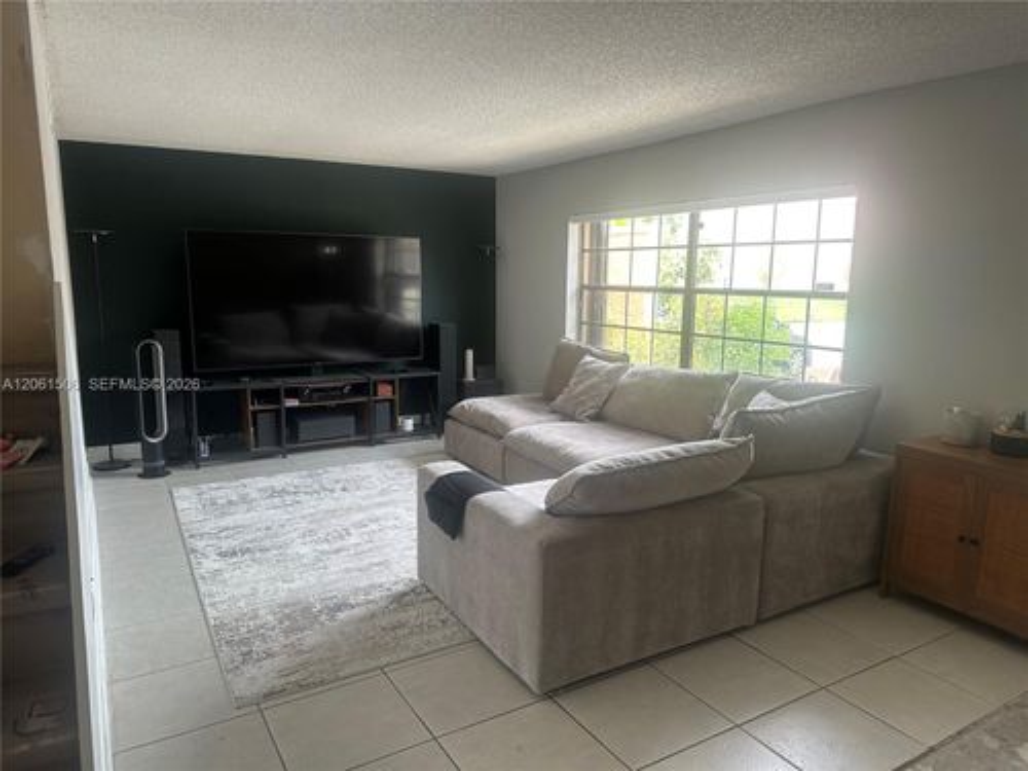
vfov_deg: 56.8
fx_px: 713
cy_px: 386
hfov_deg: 71.6
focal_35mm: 24
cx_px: 514
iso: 80
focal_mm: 6.86
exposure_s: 1/121
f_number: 1.78
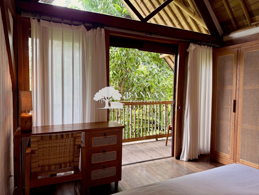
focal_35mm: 24
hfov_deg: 71.6
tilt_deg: -2.5
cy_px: 98
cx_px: 130
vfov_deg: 56.8
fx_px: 180
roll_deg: -0.6
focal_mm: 6.76
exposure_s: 1/121
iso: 125
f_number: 1.78
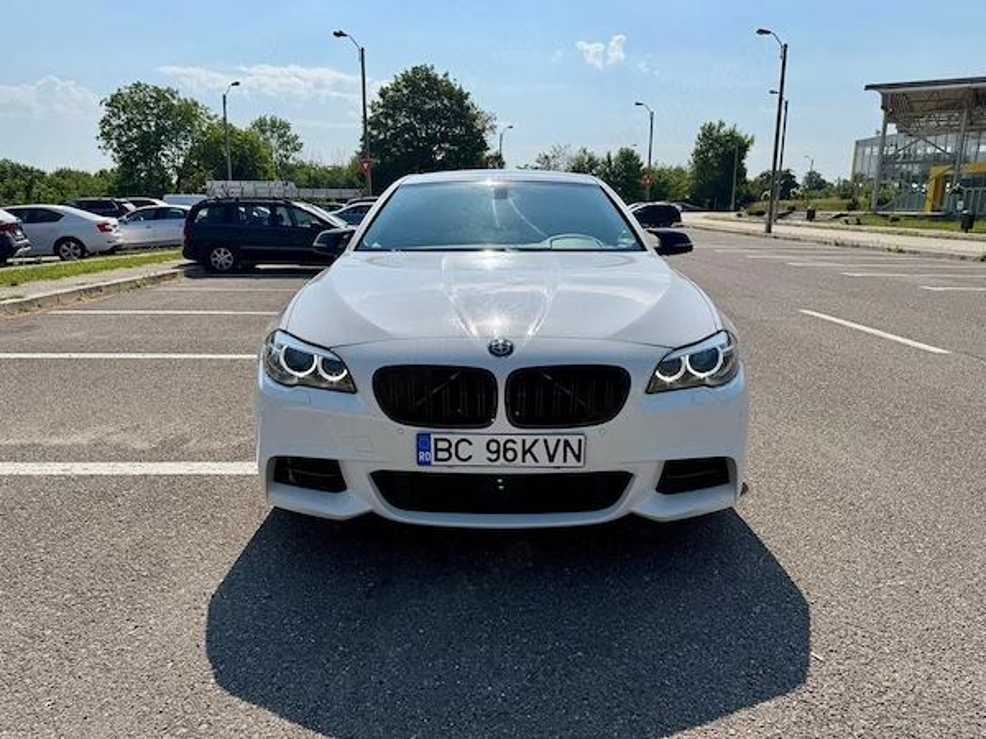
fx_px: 684
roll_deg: -0.3
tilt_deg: -13.3
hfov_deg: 71.6
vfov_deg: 56.8
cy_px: 370
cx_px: 493
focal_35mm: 24
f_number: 1.78
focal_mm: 6.76
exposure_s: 1/8130
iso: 80
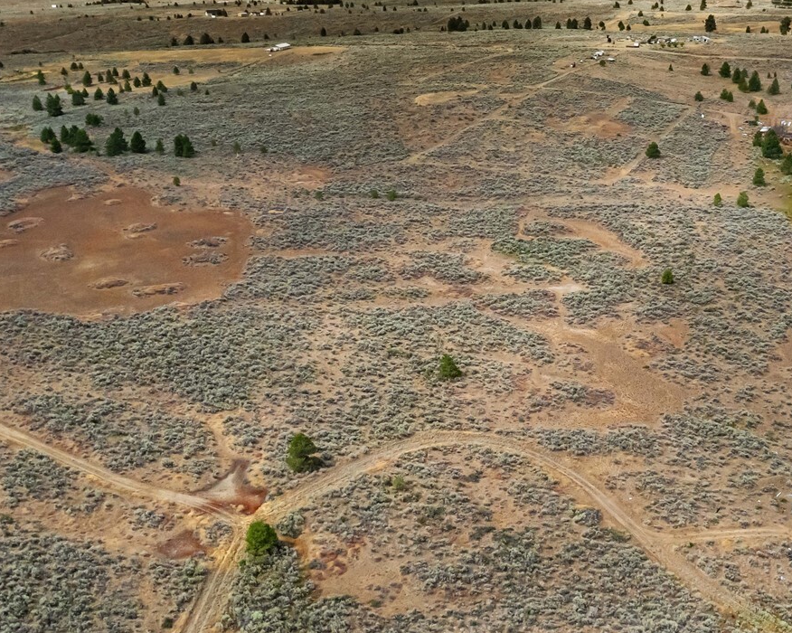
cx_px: 545
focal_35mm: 40
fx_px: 937
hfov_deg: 44.9
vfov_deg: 37.3
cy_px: 349
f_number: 2.8
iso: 100
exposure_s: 1/8000
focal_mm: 8.38
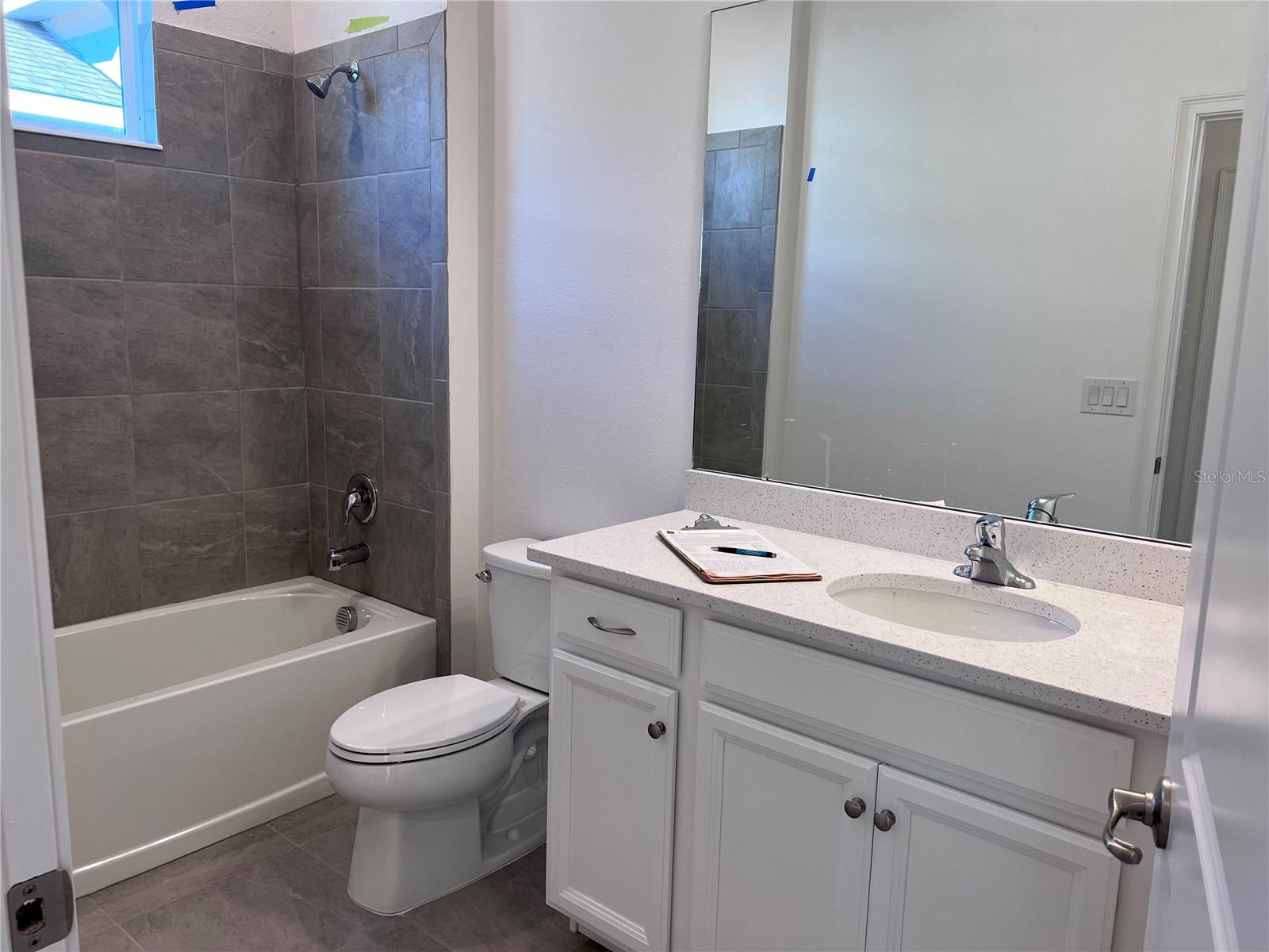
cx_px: 634
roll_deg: -1.6
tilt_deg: -9.6
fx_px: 953
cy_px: 476
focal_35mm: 26
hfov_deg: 67.3
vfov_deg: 53.1
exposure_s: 1/132
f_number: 1.5
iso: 64
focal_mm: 5.7
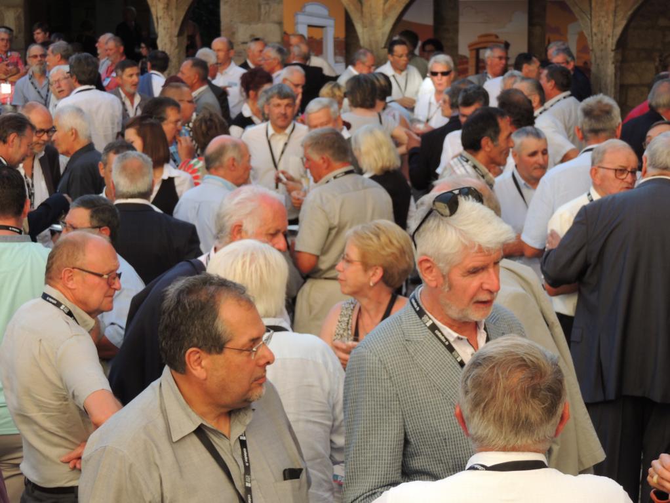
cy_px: 252
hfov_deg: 19.6
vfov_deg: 14.8
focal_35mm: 100
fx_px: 1936
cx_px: 335
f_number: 4.1
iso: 100
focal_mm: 17.8
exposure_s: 1/160
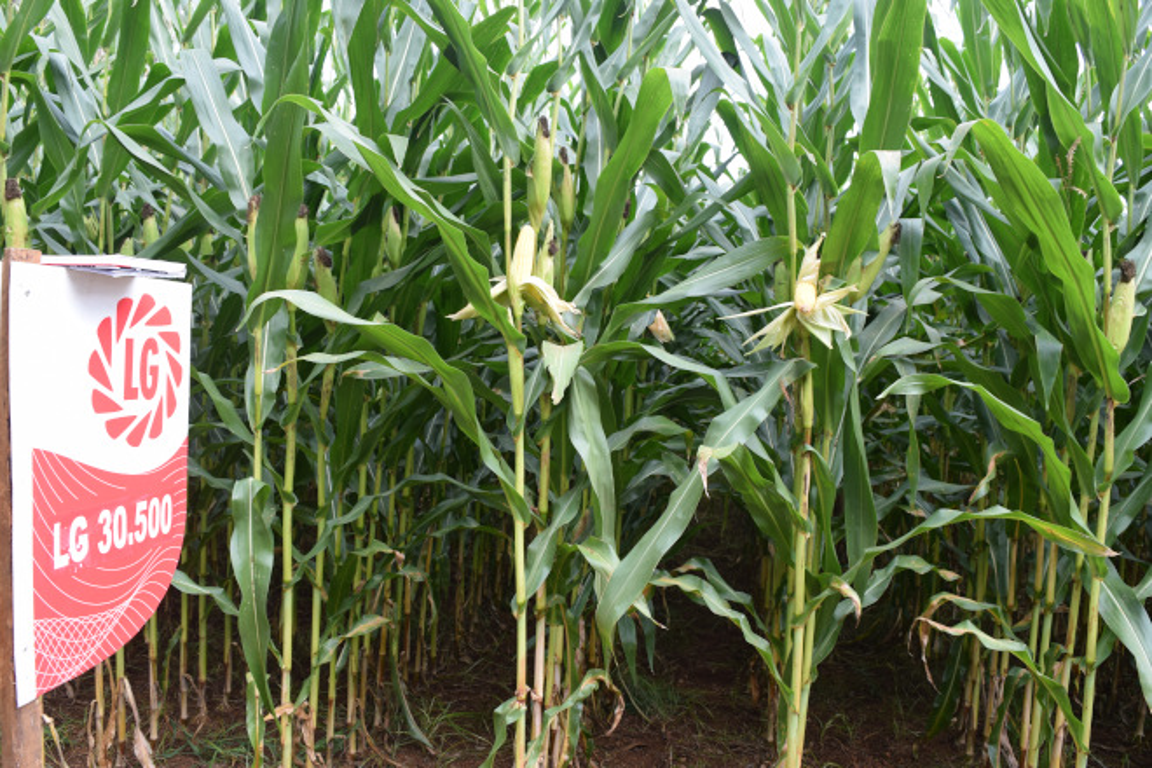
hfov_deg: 67.4
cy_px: 384
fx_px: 864
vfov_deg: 47.9
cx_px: 576
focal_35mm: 27
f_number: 7.1
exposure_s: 1/200
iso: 400
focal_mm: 18
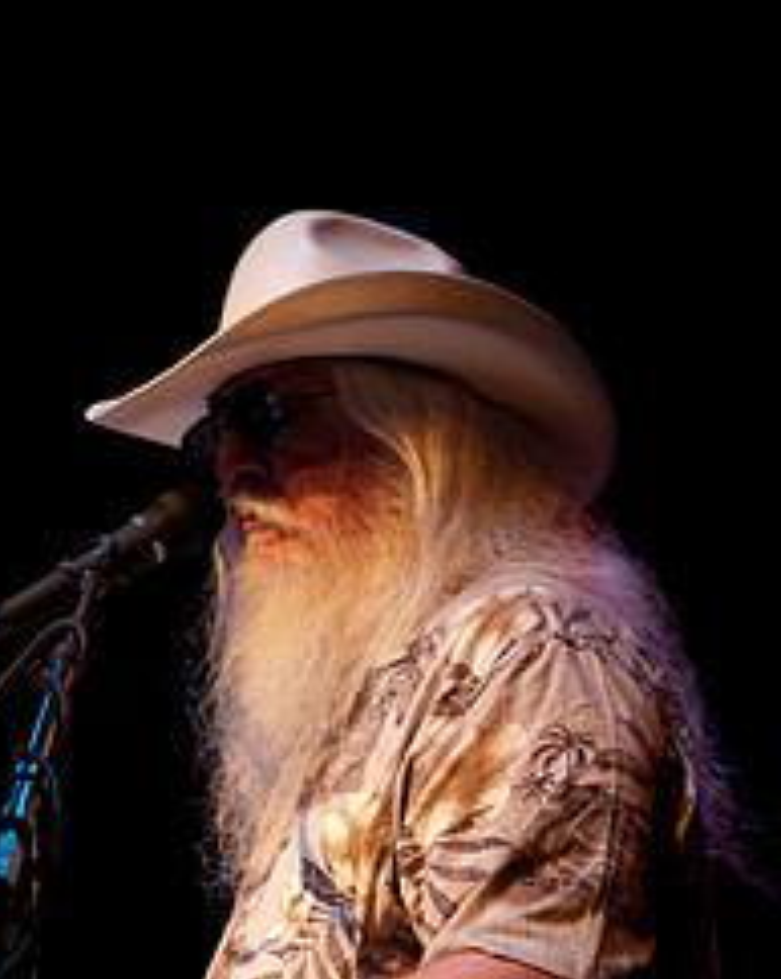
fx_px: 3792
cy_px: 663
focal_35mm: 131
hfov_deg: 11.8
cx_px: 419
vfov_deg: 14.7
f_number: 2.4
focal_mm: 50
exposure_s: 1/90
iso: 800
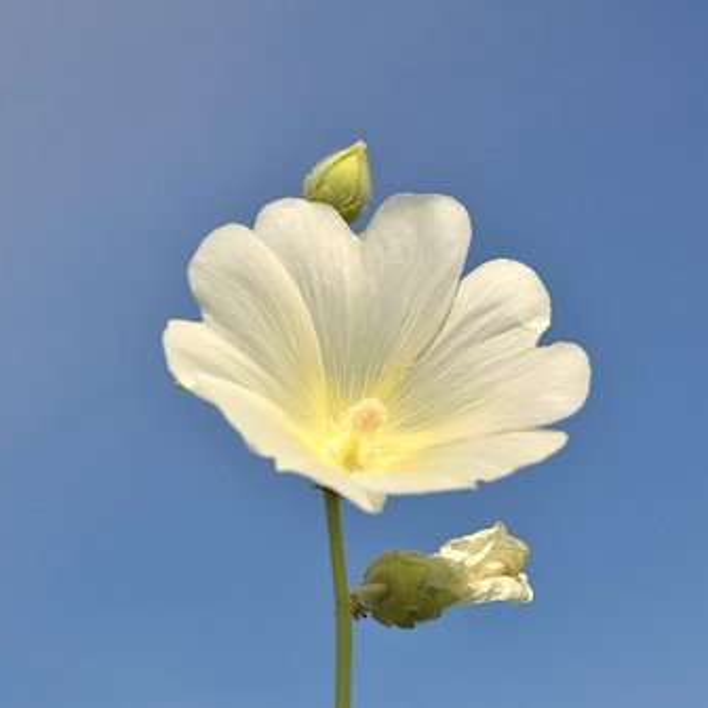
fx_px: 3147
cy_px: 352
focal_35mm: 136
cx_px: 350
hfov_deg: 12.8
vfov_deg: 12.8
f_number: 8
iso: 200
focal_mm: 70
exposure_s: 1/1000
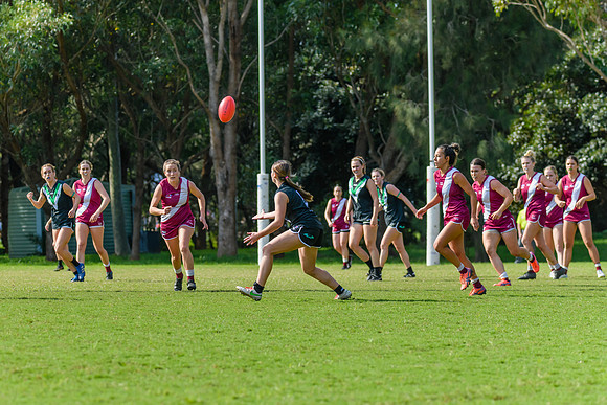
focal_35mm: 203
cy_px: 189
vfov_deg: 6.8
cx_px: 267
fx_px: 3422
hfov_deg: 10.1
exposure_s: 1/1250
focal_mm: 170
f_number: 5.6
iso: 800
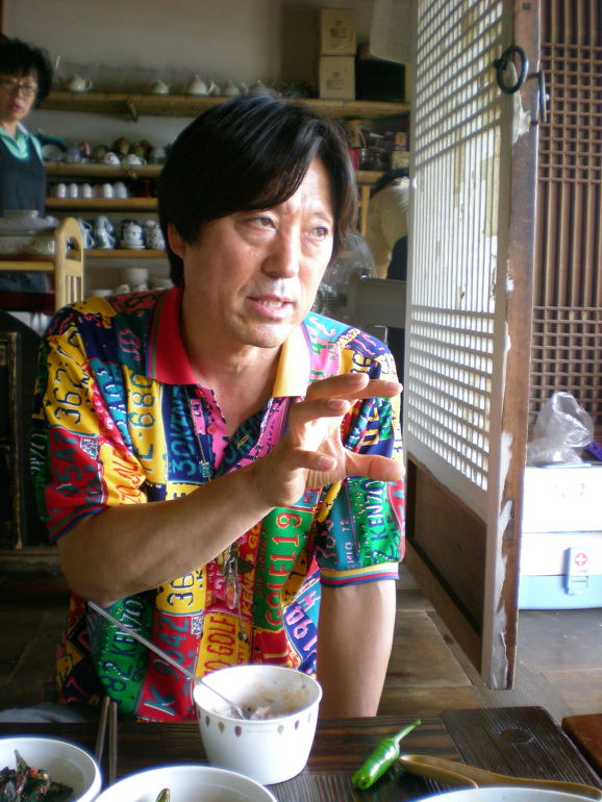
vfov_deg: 49.0
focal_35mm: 38
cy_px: 401
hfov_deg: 37.7
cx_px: 301
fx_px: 881
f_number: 3.1
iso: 200
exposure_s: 1/54.2
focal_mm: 6.3
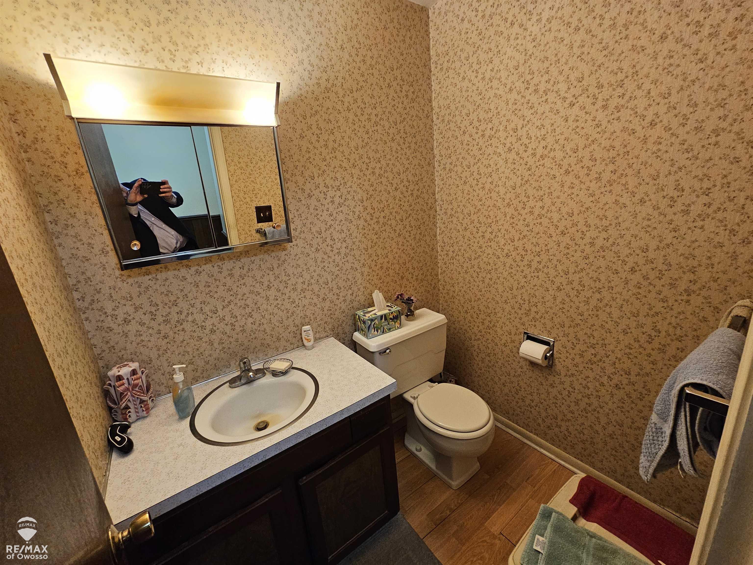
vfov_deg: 89.9
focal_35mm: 13
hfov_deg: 106.2
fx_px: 283
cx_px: 376
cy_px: 282
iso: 400
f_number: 2.2
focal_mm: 2.2
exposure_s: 1/60
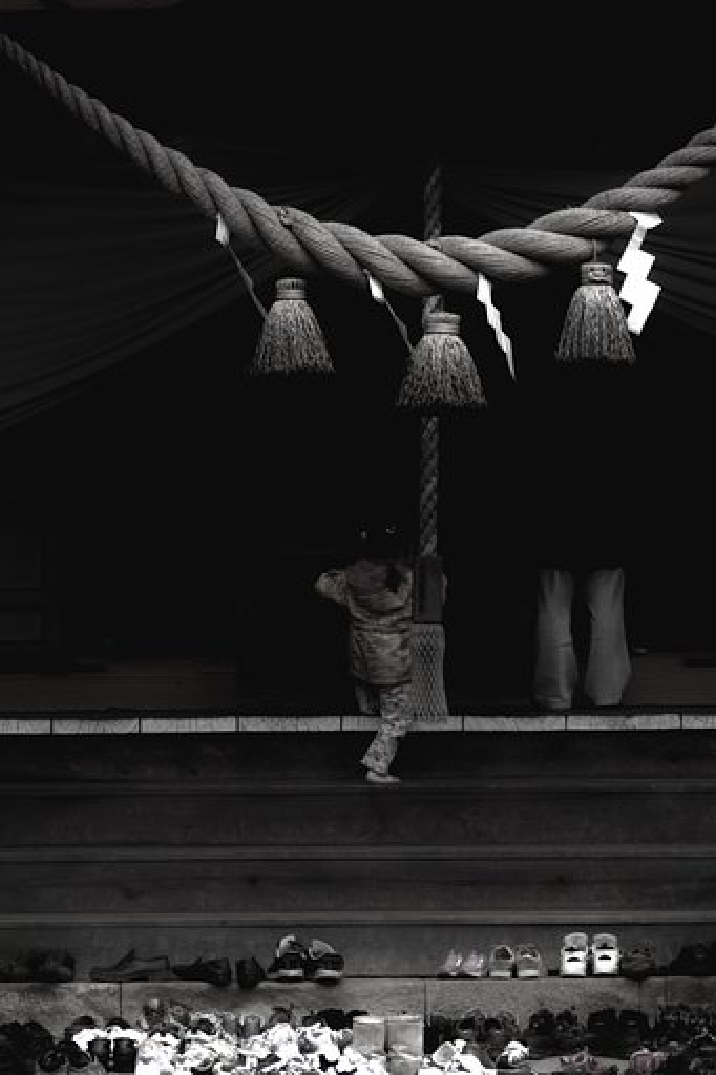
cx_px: 358
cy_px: 538
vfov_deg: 15.1
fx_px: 4060
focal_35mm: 136
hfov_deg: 10.1
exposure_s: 1/45
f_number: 4.5
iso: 100
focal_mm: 80
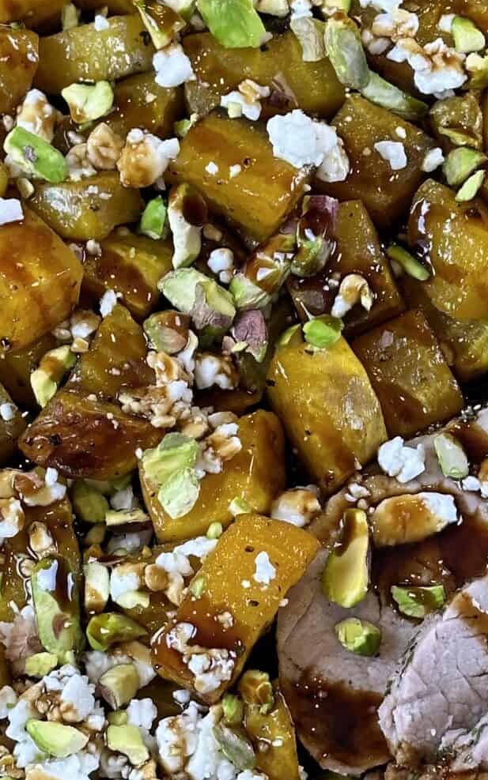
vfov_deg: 15.8
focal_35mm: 132
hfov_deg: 9.9
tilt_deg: -77.3
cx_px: 139
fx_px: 2808
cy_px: 526
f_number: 1.78
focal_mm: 6.86
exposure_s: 1/60
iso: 64
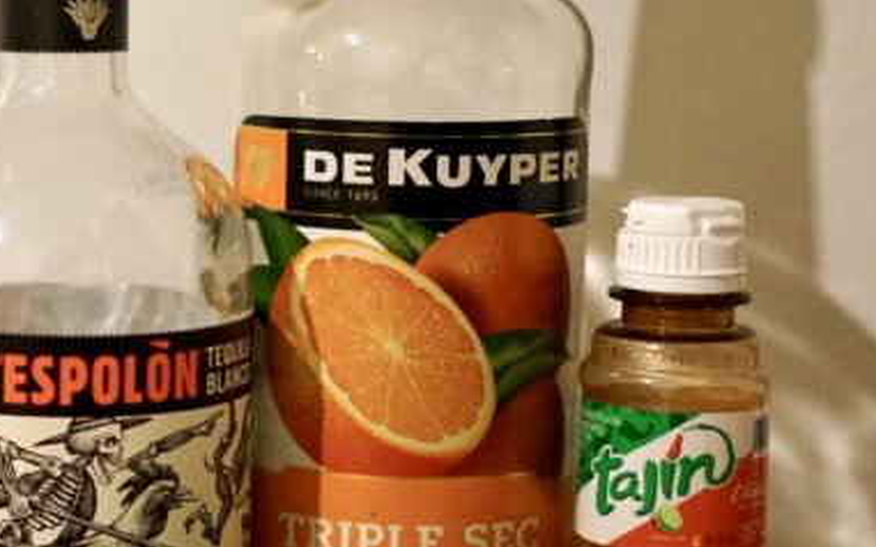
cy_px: 268
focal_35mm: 96
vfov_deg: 13.6
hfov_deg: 20.9
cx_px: -16
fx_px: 2292
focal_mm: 35
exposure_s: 1/250
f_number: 1.8
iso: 4000
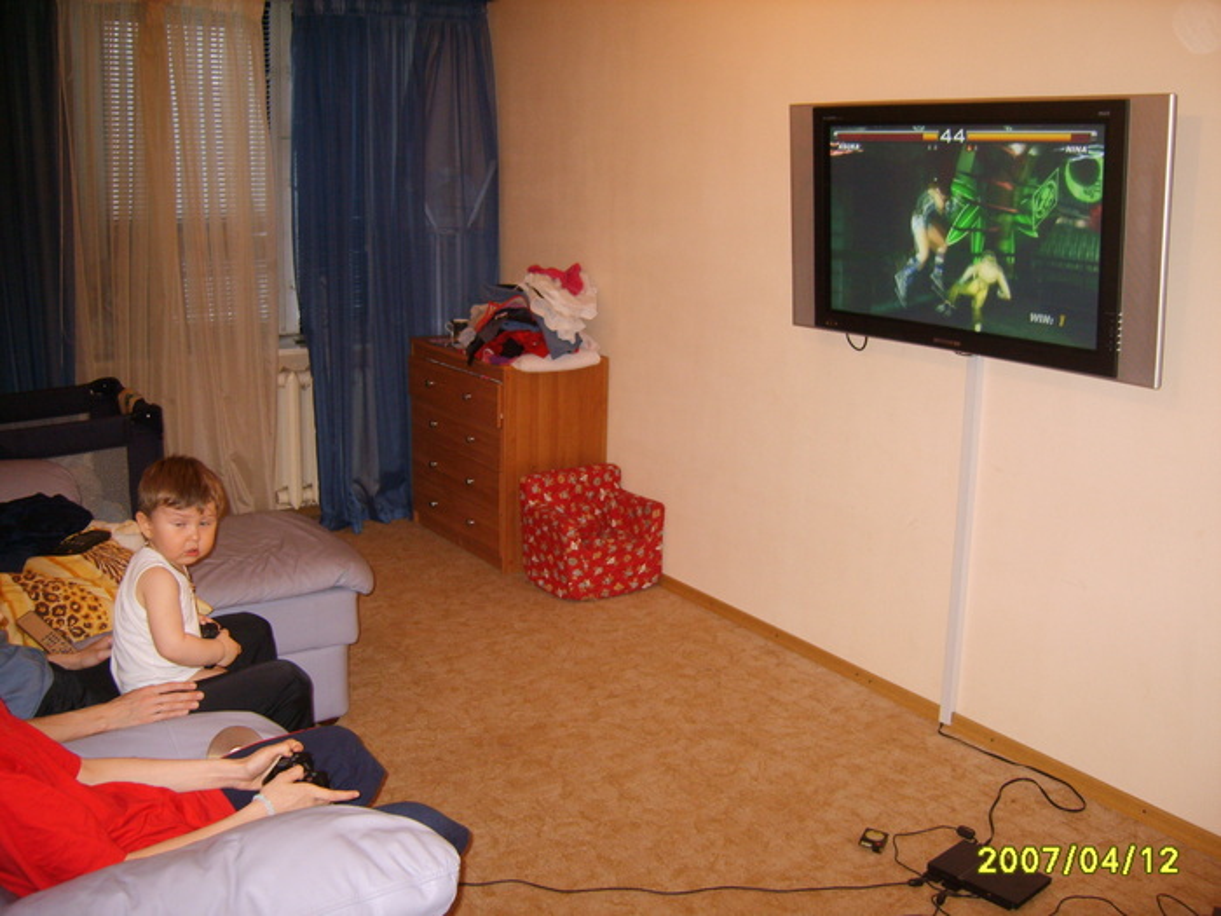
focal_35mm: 35
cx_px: 610
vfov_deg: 40.7
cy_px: 458
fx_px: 1235
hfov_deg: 52.6
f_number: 2.8
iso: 139
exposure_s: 1/30
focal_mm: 7.4
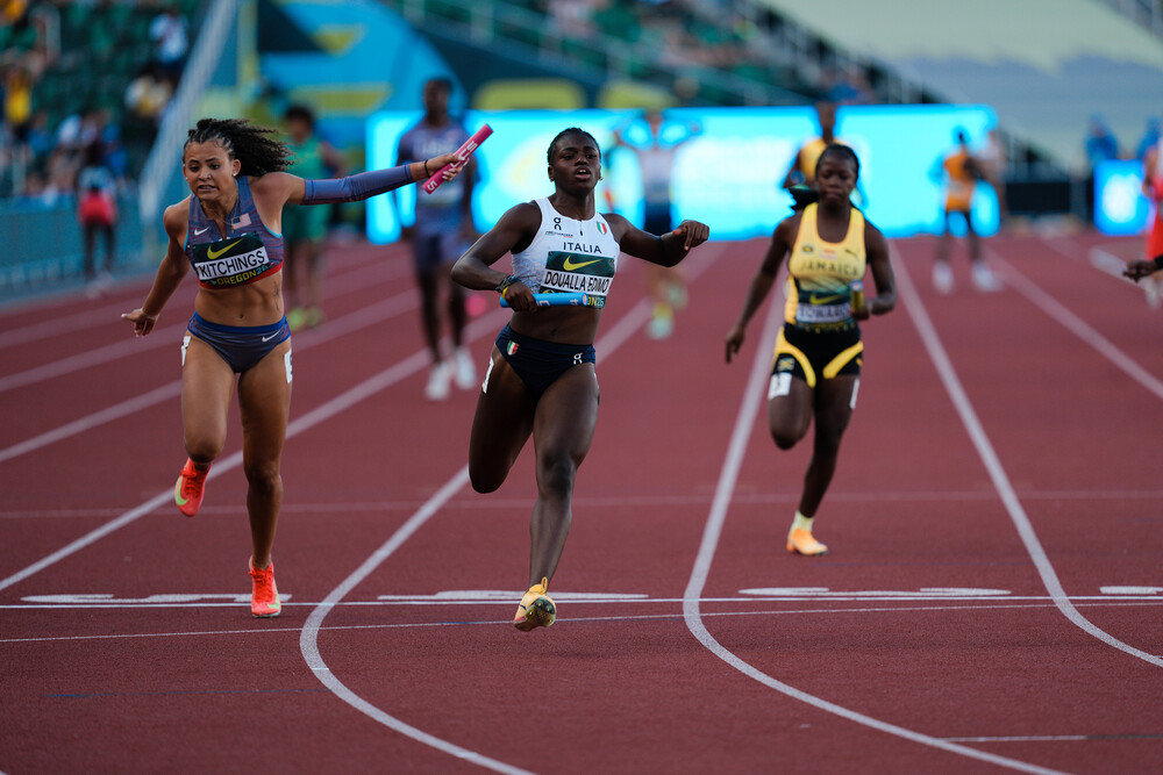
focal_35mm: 300
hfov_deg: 6.9
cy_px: 388
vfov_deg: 4.6
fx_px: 9692
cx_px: 582
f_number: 2.8
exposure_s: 1/1250
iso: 320
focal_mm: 300
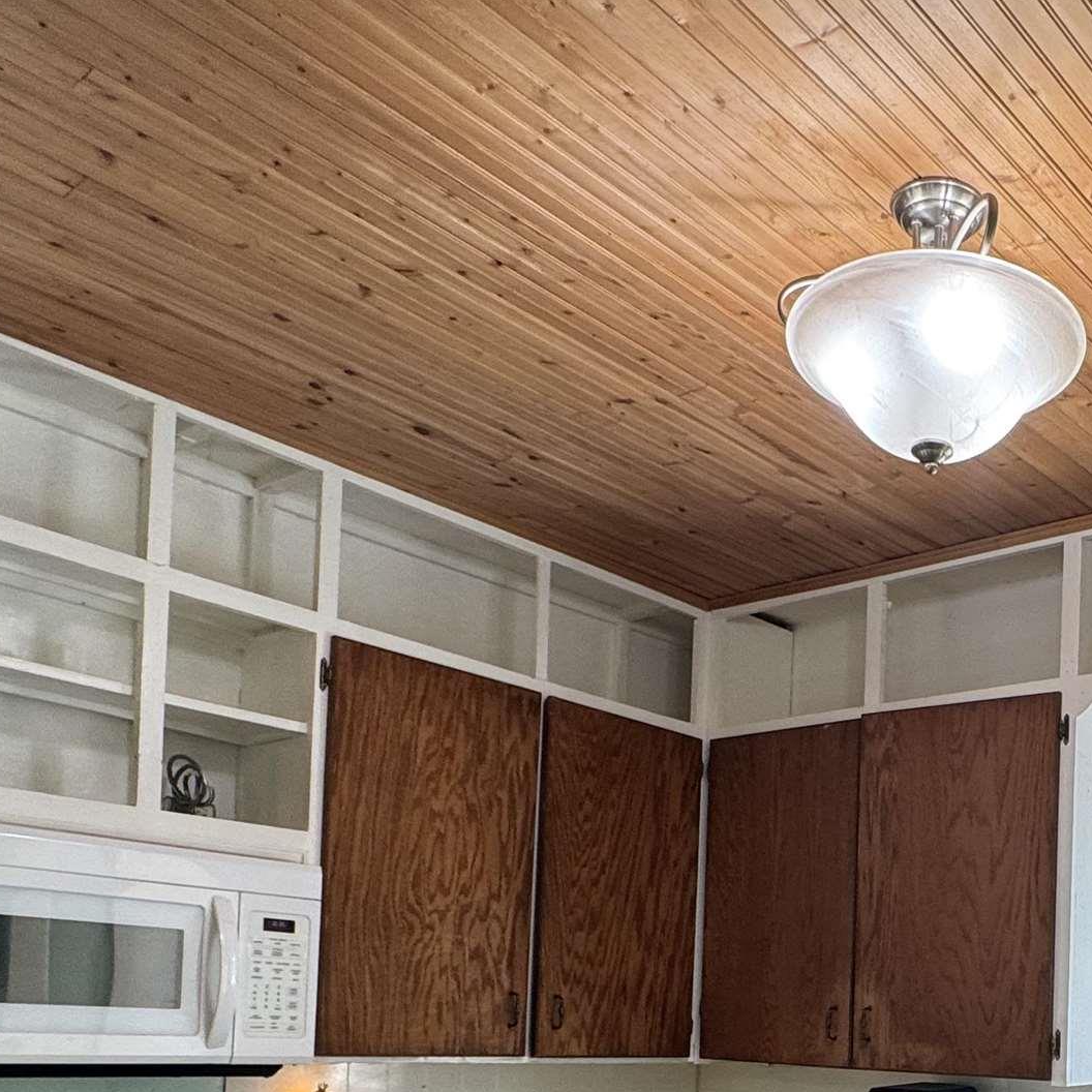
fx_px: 1285
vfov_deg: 41.4
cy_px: 1036
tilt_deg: +0.3
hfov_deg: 42.8
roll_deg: -3.1
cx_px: 947
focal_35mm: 36
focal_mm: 2.22
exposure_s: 1/120
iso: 125
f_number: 2.2
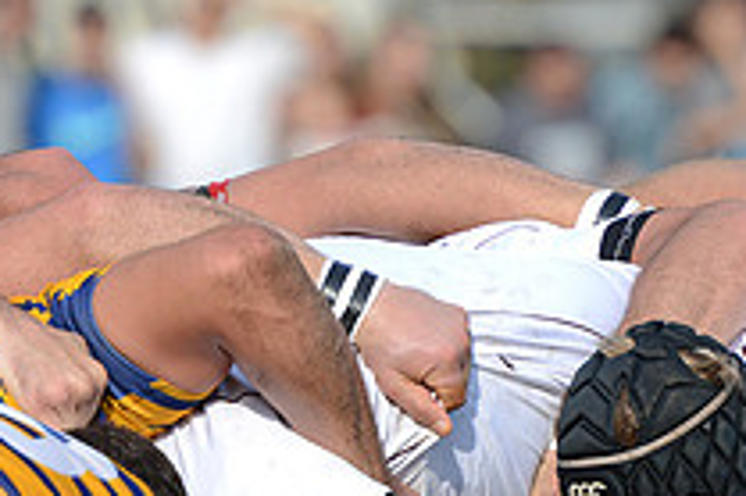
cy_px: 683
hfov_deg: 2.8
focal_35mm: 750
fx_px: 15529
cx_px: 443
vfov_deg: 1.8
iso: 320
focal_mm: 270
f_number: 4
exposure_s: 1/2000
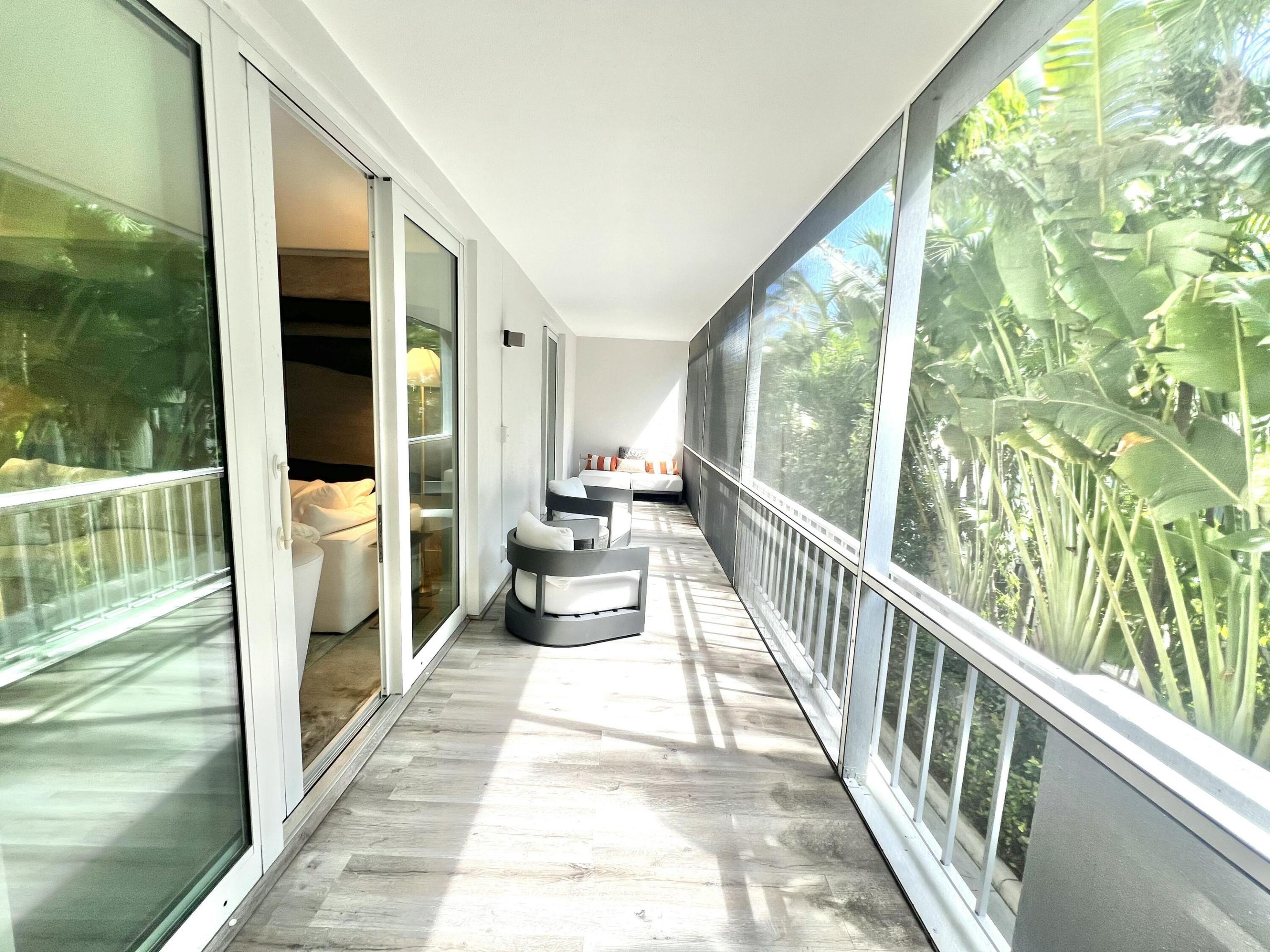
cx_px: 635
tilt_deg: -8.3
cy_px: 476
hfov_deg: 106.2
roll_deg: -2.4
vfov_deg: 89.9
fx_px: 477
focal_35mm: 13
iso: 32
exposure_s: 1/99
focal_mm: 1.57
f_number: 1.8
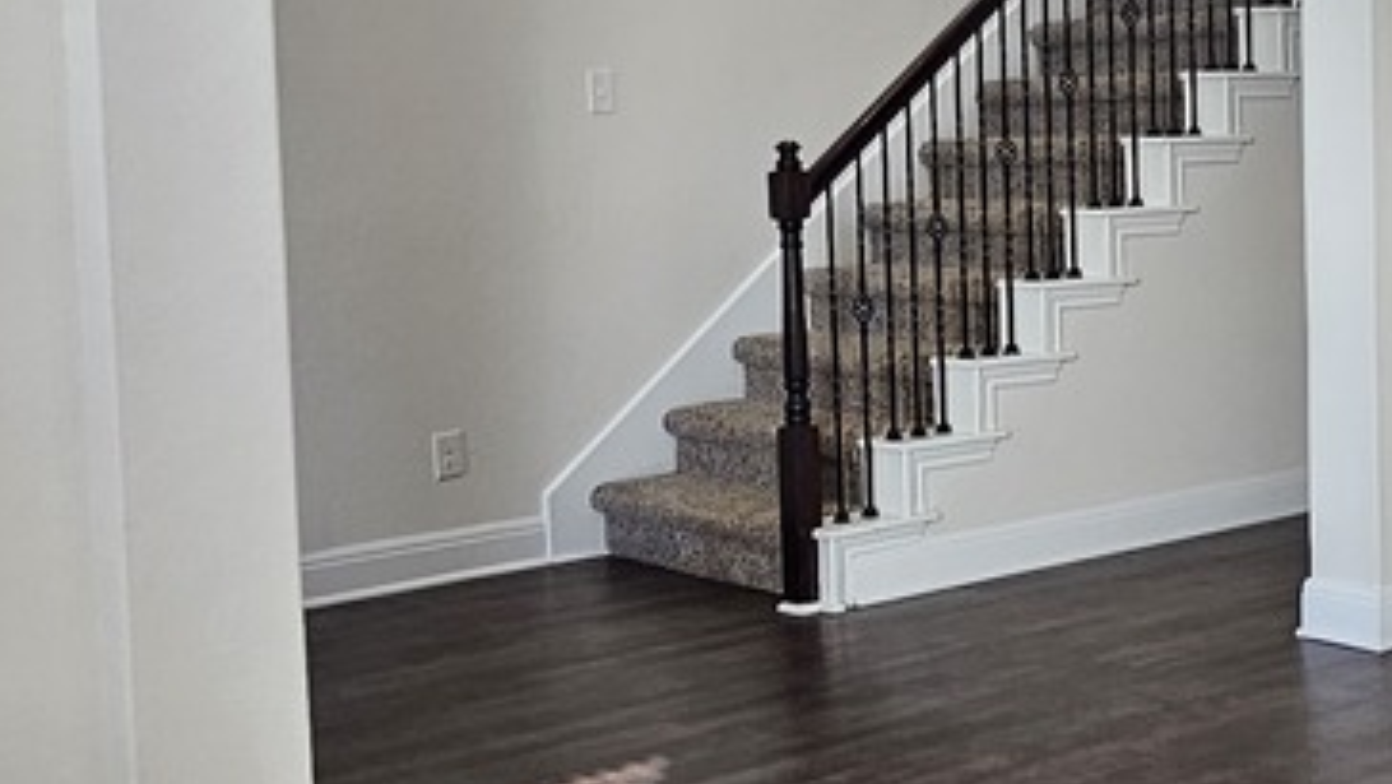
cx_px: 1208
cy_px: 256
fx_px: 2068
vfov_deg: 21.4
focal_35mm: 56
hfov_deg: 35.4
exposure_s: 1/60
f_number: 2.2
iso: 80
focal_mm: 2.2
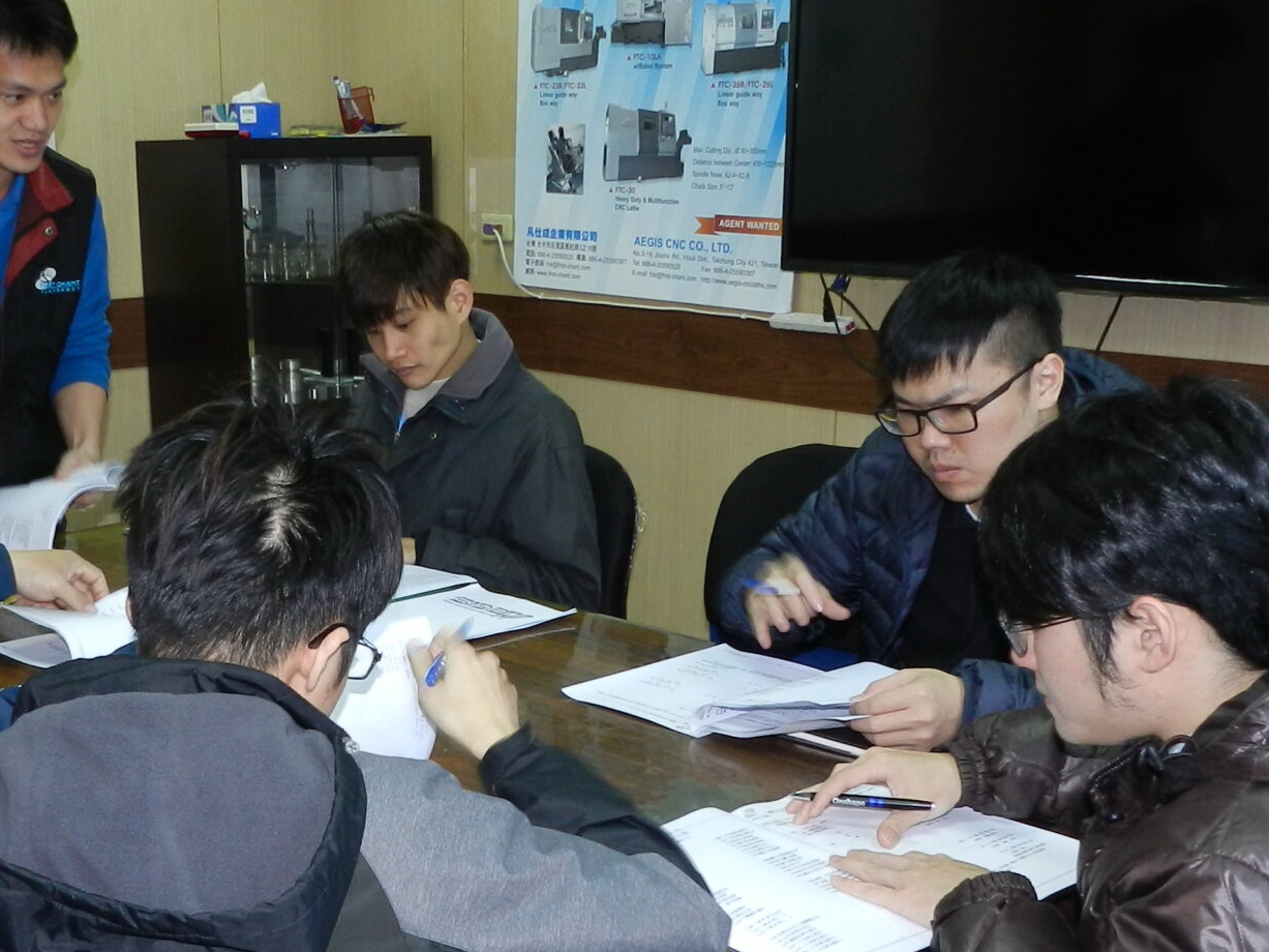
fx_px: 1759
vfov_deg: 30.1
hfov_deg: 39.2
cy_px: 631
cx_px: 428
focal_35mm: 48
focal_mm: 4
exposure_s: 1/30
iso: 200
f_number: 3.4
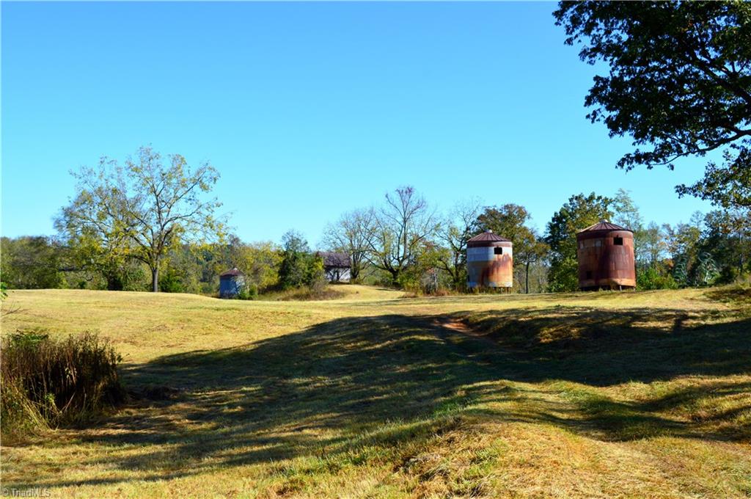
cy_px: 250
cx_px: 376
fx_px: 750
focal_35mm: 36
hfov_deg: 53.2
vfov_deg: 36.8
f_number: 11
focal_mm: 24
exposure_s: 1/400
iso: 400
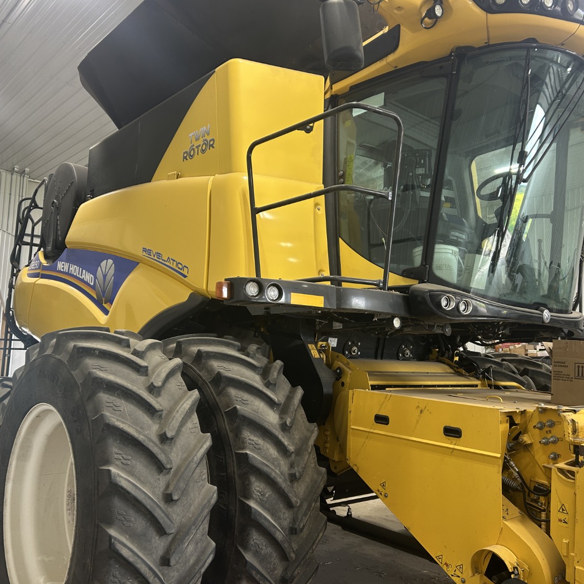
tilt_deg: +6.0
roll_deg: -1.4
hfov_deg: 52.4
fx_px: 592
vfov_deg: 52.5
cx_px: 327
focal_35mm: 31
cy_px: 291
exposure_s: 1/121
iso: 100
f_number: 1.5
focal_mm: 5.7
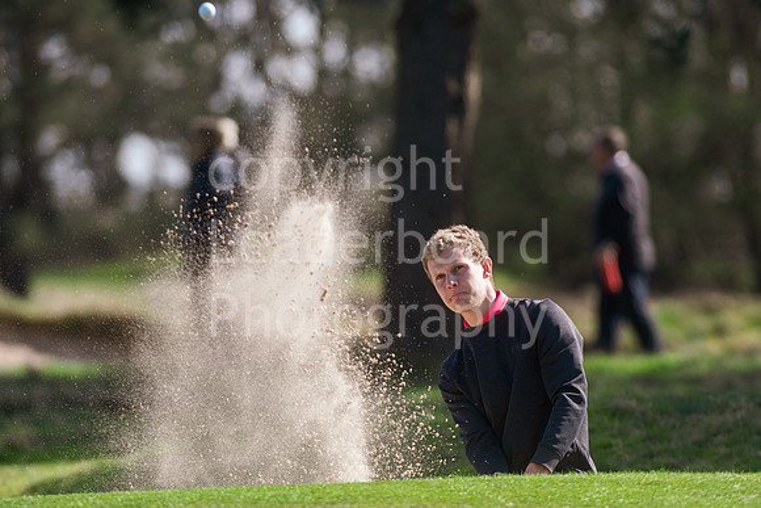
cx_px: 380
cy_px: 254
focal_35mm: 450
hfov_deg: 4.6
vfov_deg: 3.1
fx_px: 9514
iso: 400
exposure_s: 1/3200
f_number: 4
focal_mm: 300
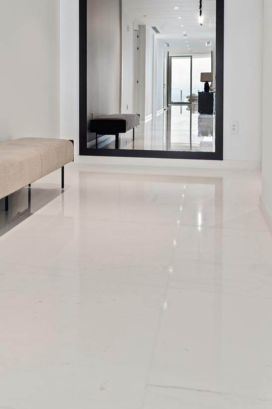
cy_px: 126
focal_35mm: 41
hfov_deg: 32.3
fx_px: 465
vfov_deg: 46.4
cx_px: 87
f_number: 6.3
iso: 1250
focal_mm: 28
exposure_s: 1/40
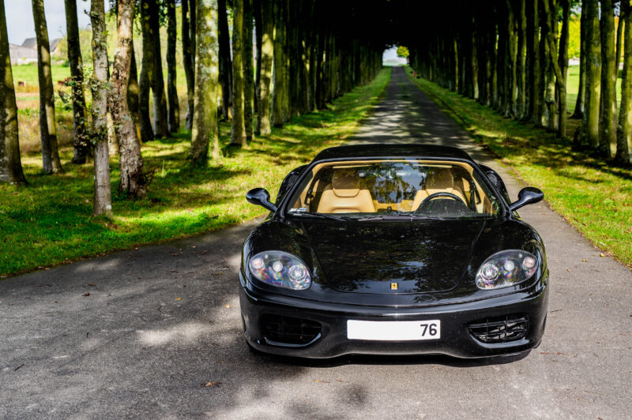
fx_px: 1123
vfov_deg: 21.2
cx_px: 392
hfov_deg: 31.3
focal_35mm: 64
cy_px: 262
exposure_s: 1/320
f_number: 4
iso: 100
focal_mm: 50
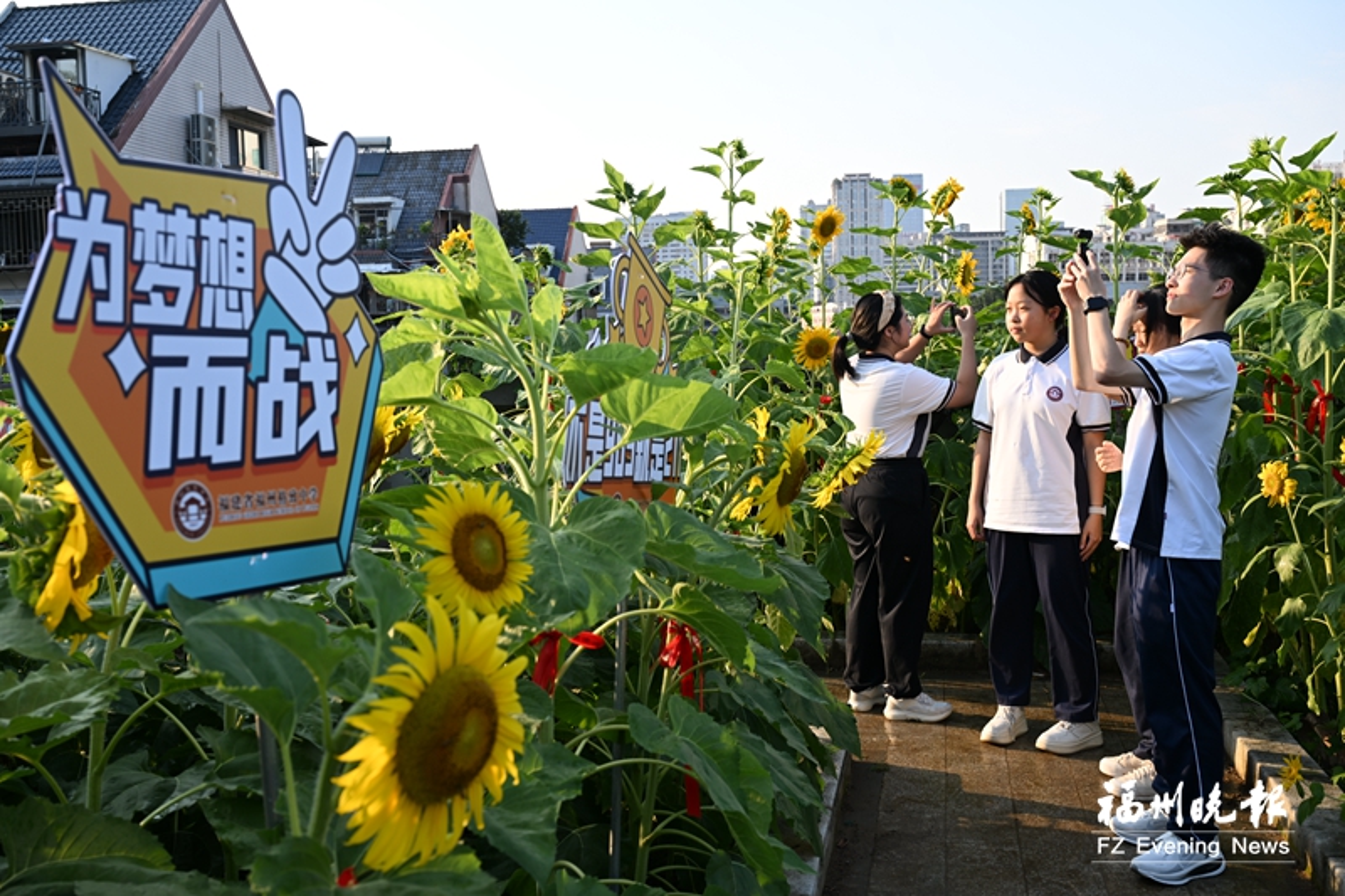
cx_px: 672
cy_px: 448
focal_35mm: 36
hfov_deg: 53.1
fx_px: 1345
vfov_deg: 36.9
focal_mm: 36
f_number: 6.3
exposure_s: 1/125
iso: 110
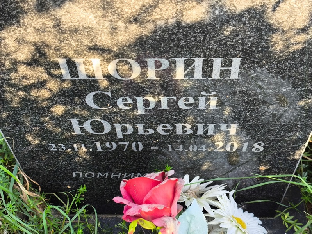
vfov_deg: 29.1
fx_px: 451
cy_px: 117
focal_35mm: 50
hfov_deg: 38.2
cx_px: 156
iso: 80
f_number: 1.7
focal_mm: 4.71
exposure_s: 1/120
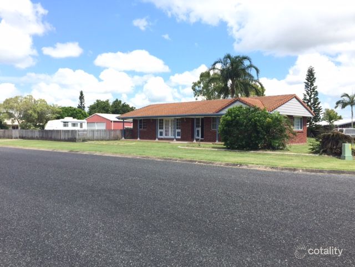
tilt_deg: -1.2
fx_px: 297
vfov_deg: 48.2
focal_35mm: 29
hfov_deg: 61.7
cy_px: 134
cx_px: 178
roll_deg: -1.7
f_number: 2.2
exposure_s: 1/1163
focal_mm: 4.15
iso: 32
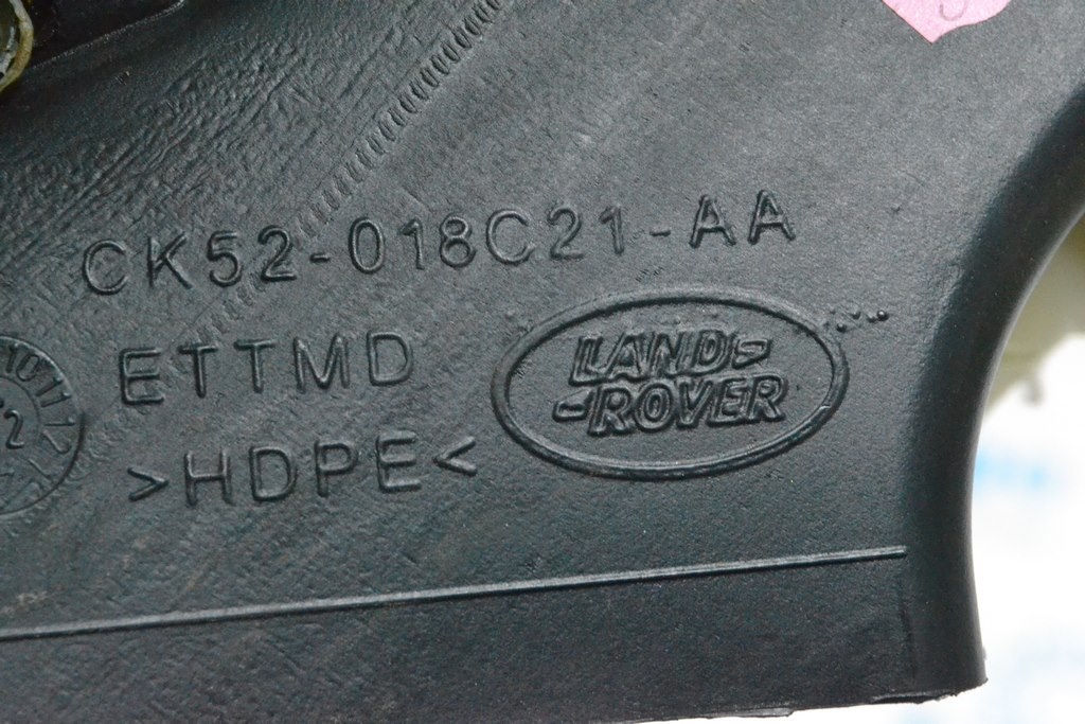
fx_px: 2487
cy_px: 362
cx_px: 542
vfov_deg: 16.6
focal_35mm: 82
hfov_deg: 24.6
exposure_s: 1/125
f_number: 10
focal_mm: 55
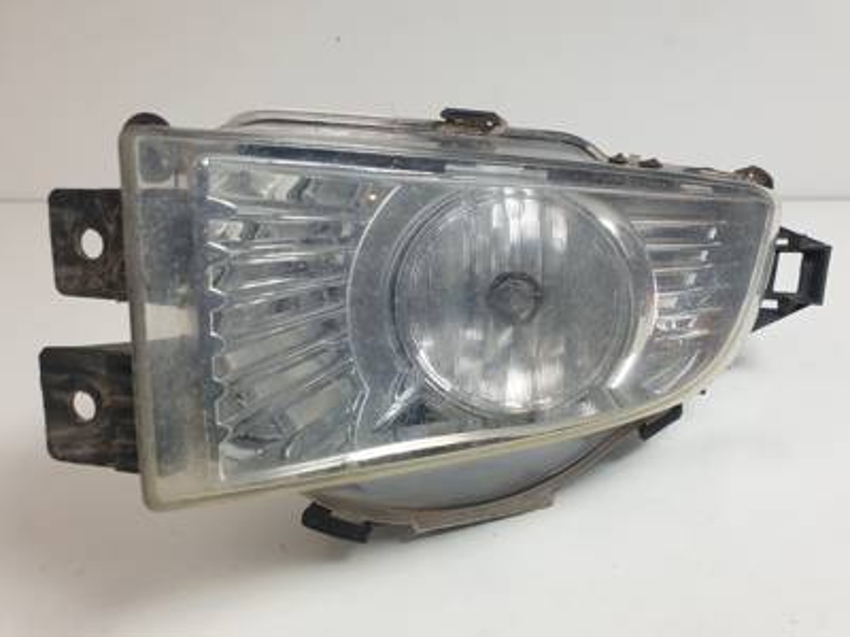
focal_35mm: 26
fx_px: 638
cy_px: 318
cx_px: 425
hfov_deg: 67.3
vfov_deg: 53.1
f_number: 2.4
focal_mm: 4.3
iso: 50
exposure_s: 1/132
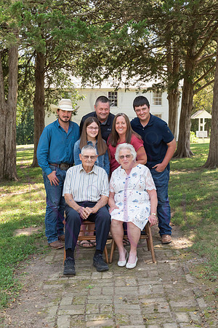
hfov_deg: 29.2
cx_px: 109
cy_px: 164
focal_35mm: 46
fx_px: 418
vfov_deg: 42.7
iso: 500
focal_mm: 46
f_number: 10
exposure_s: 1/200
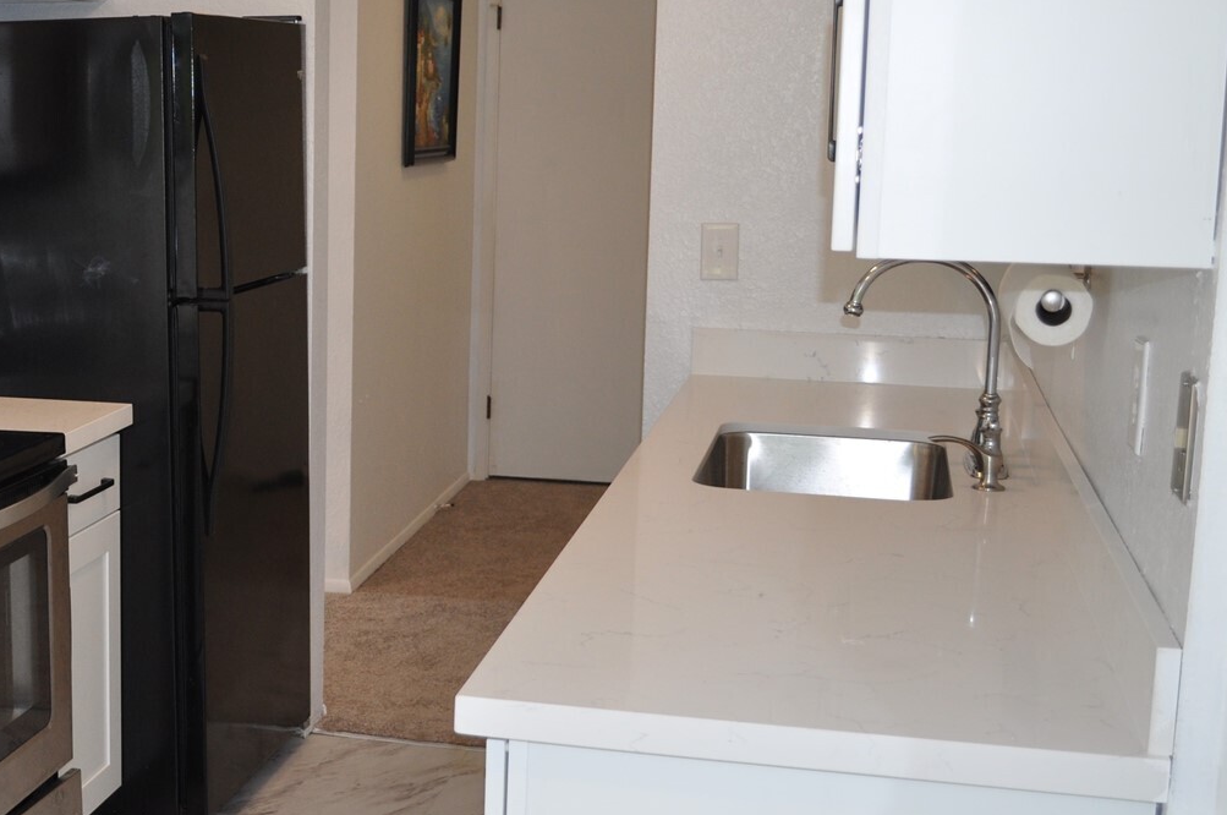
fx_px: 2076
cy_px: 451
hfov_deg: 31.8
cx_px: 192
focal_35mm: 61
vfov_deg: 22.2
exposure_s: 1/125
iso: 450
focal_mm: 24
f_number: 4
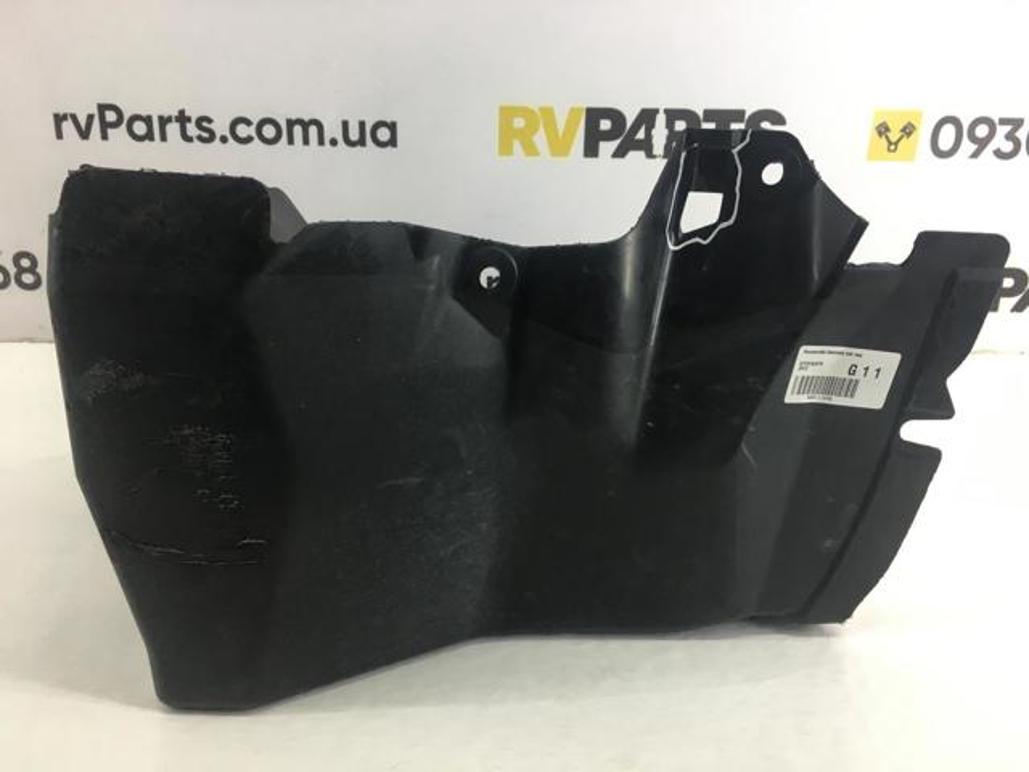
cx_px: 514
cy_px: 386
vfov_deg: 48.2
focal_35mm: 29
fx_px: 862
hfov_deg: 61.7
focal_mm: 4.15
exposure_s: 1/33
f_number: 2.2
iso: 32
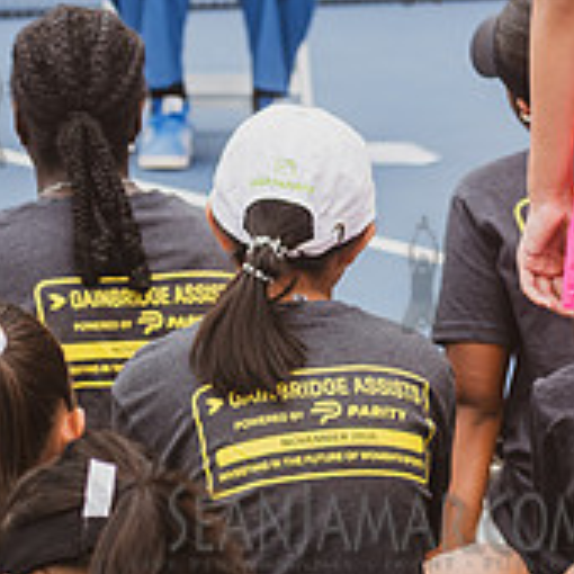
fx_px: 4502
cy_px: -32
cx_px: 457
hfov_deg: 7.3
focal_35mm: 240
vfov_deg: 7.3
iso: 200
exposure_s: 1/200
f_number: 4.5
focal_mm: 80
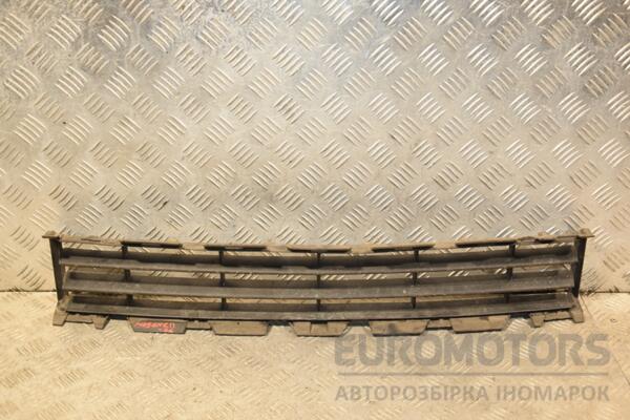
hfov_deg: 41.1
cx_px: 315
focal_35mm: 48
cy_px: 210
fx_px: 840
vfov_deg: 28.1
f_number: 5
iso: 800
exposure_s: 1/160
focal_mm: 32
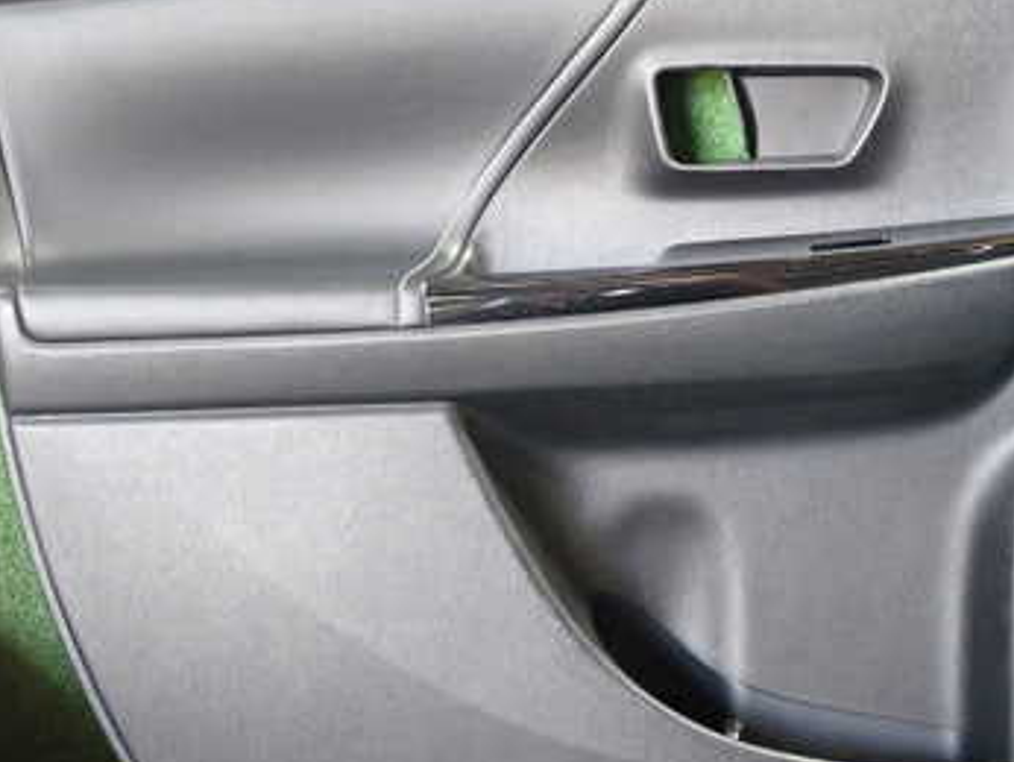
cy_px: 317
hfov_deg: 36.4
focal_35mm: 52
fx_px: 1524
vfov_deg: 28.0
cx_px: 680
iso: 500
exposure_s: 1/30
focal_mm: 5.4
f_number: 2.3
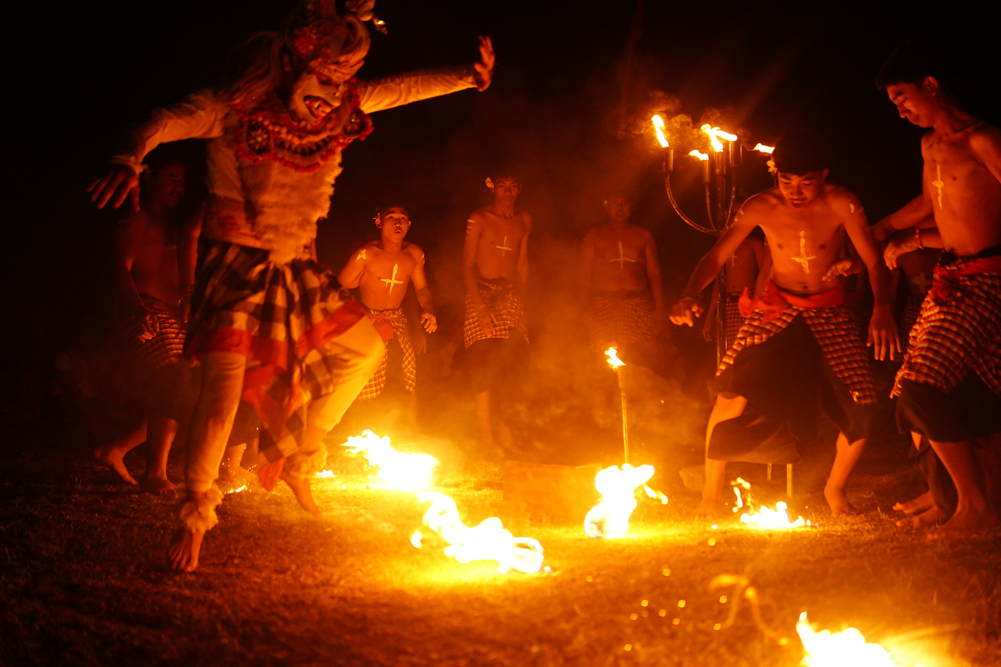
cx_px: 500
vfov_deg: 29.9
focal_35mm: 45
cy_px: 334
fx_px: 1251
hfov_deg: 43.6
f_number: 1.4
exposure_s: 1/320
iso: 1600
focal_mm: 30
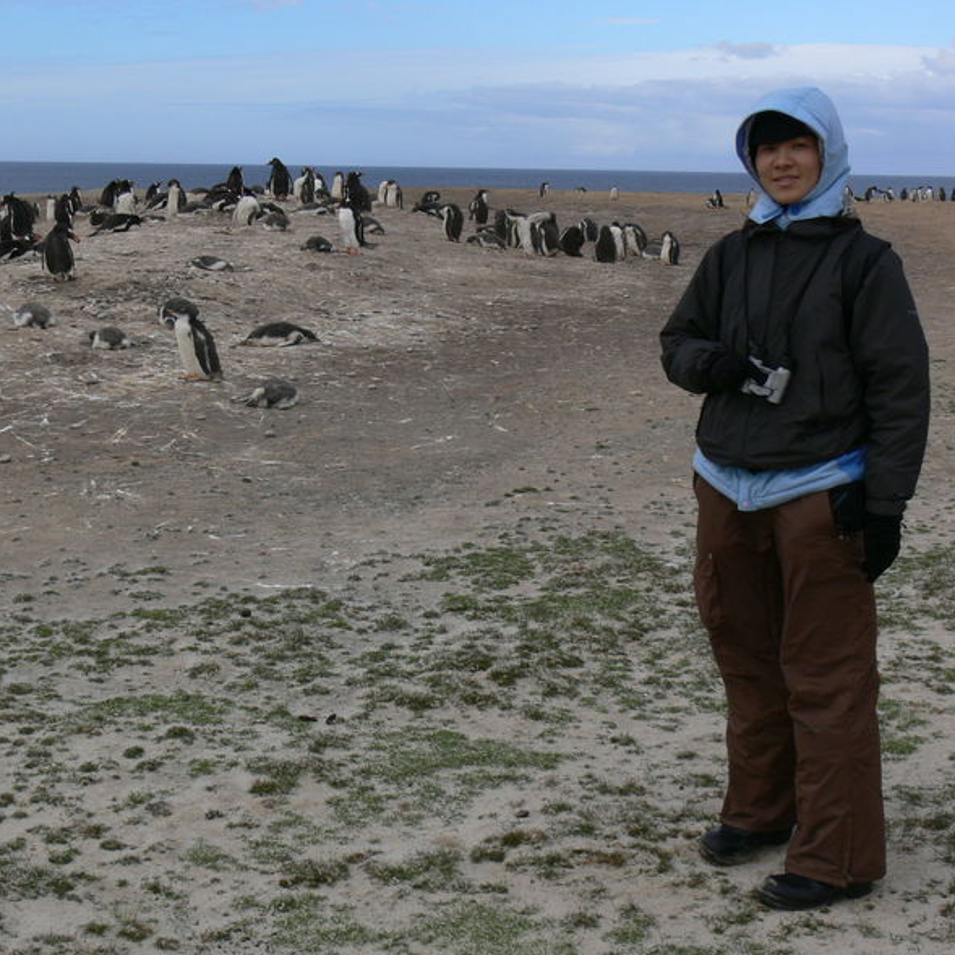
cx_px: 375
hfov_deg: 26.0
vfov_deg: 26.1
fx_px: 2060
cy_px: 482
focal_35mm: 66
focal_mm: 10.6
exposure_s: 1/400
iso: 80
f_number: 5.6
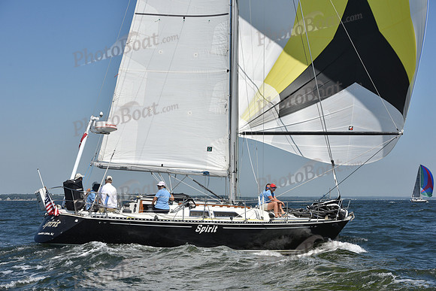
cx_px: 218
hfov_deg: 28.8
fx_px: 848
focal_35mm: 70
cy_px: 146
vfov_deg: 19.5
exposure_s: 1/1250
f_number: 9
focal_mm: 70
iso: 250
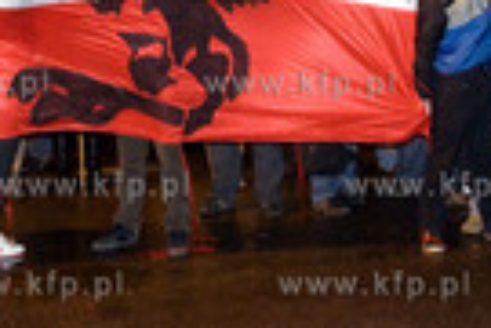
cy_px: -62
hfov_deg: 19.1
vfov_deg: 12.5
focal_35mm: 107
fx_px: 1459
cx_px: 222
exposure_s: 1/6
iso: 1000
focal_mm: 24
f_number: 4
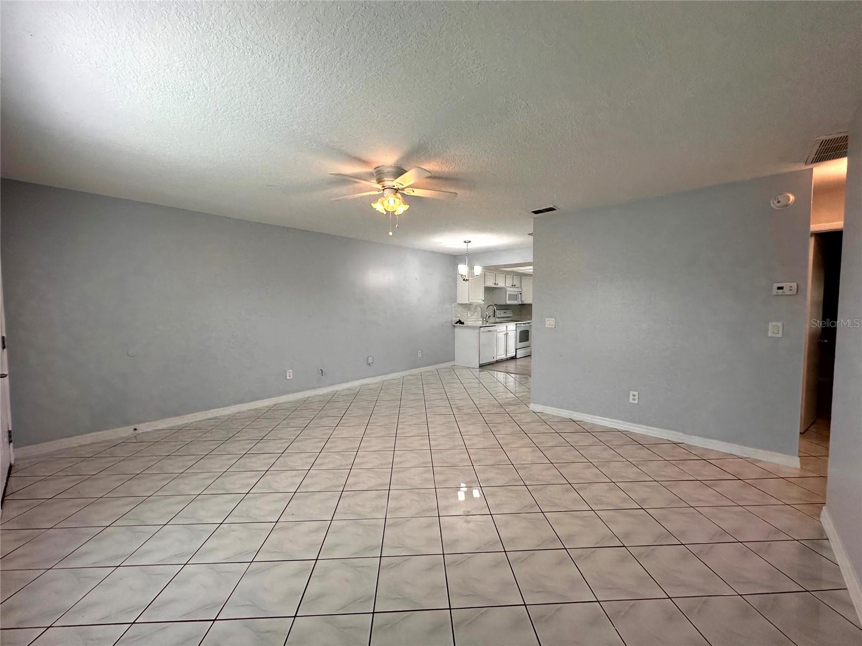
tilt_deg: -3.4
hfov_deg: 102.1
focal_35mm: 14
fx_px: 349
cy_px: 323
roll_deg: +0.4
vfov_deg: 85.7
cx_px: 431
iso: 125
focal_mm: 2.22
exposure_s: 1/120
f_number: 2.2
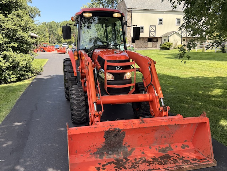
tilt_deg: -11.0
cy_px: 93
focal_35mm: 31
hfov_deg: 58.3
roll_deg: +0.1
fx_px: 203
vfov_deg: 45.4
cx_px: 116
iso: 100
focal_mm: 6.76
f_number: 1.78
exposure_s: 1/1292
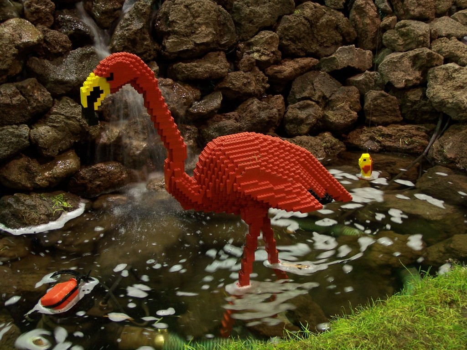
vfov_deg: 24.8
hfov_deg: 32.7
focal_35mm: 59
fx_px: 796
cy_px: 175
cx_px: 234
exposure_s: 1/2
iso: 80
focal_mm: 9.8
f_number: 3.1
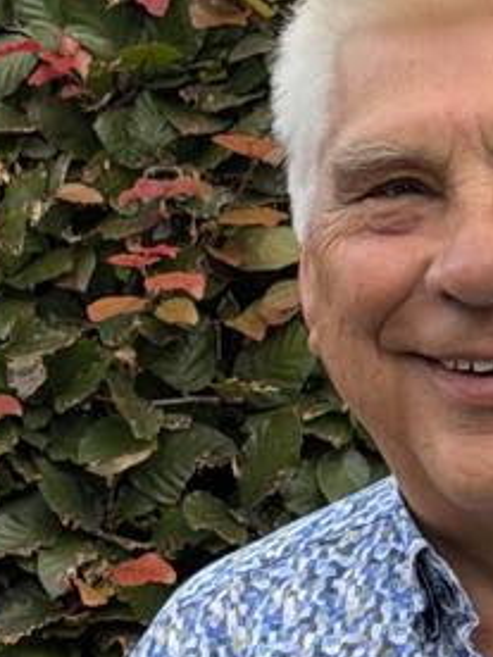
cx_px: 62
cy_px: 536
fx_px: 3969
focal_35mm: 209
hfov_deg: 7.1
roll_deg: -0.4
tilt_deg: -0.3
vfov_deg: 9.4
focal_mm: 6.76
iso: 64
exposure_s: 1/516
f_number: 1.78
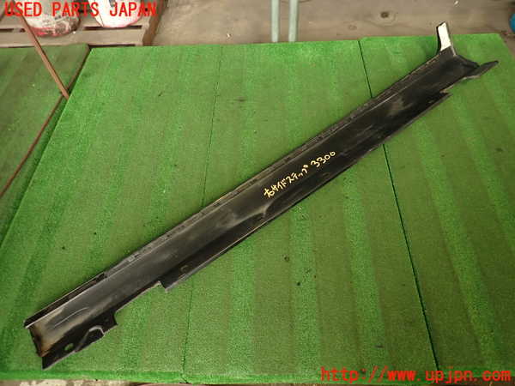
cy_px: 193
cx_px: 258
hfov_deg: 69.4
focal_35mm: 25
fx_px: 372
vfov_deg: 54.9
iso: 200
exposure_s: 1/30
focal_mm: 4.5
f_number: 2
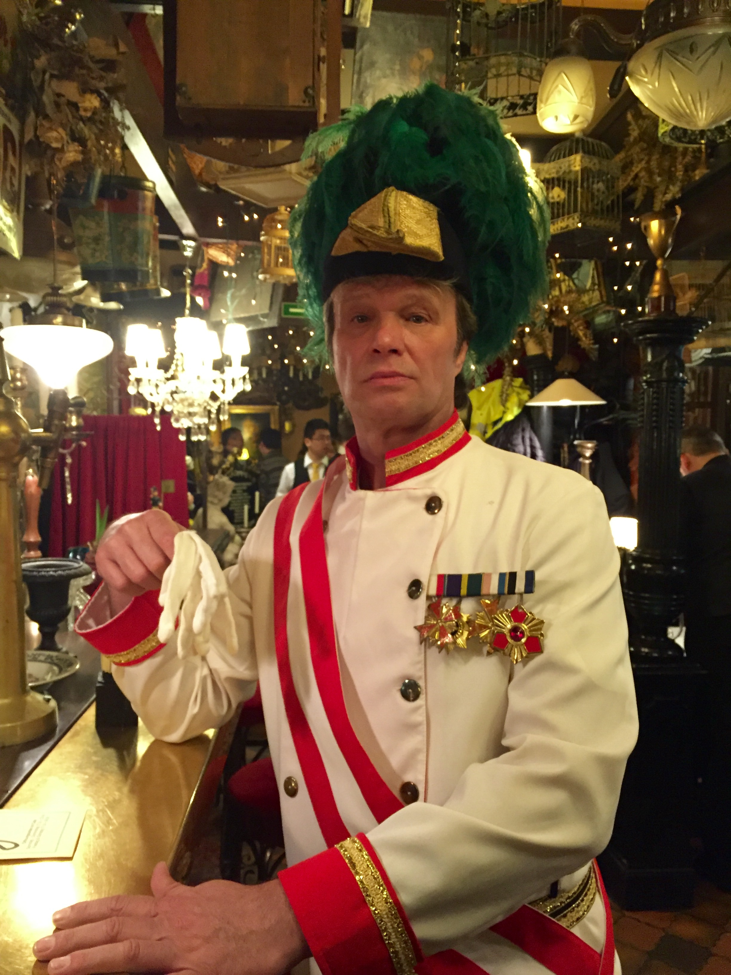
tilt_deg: -3.6
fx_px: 817
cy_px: 488
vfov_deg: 61.7
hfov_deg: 48.2
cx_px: 366
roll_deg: +0.4
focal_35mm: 29
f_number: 2.2
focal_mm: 4.15
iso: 250
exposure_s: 1/25
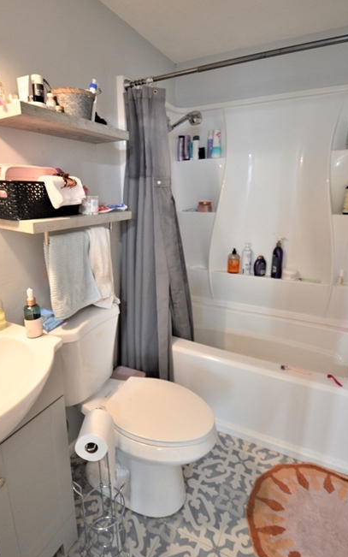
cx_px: 151
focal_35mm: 18
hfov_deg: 64.8
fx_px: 273
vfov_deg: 90.9
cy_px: 259
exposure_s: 1/15
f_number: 3.5
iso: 560
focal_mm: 10
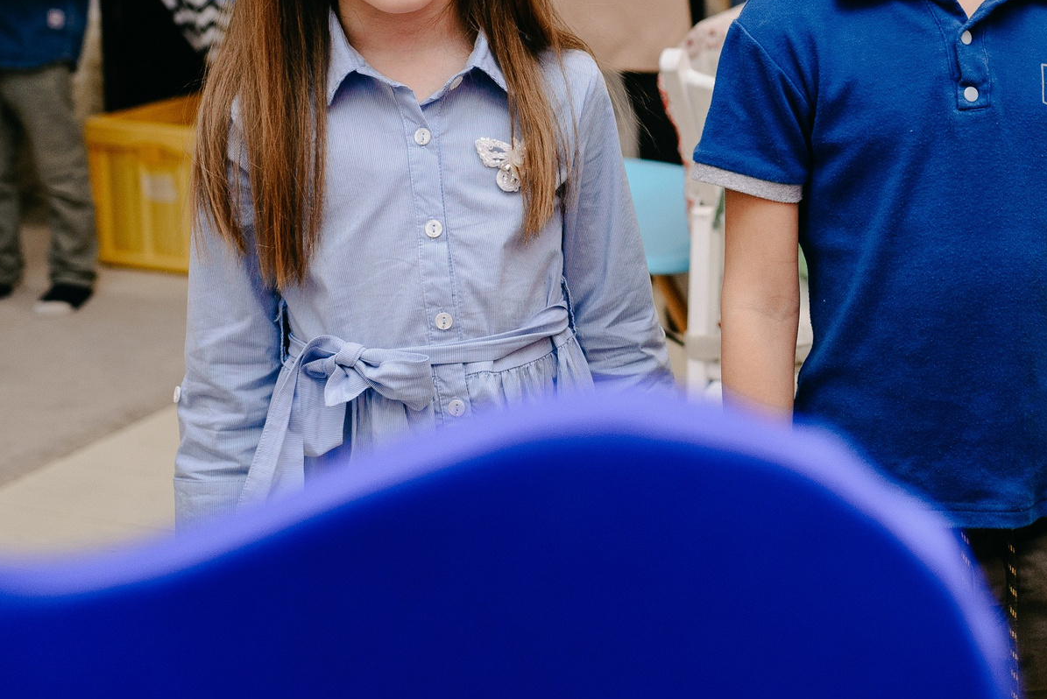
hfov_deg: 26.1
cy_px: 107
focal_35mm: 75
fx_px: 2182
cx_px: 939
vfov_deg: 18.0
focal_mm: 35
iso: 400
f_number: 2.8
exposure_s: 1/160
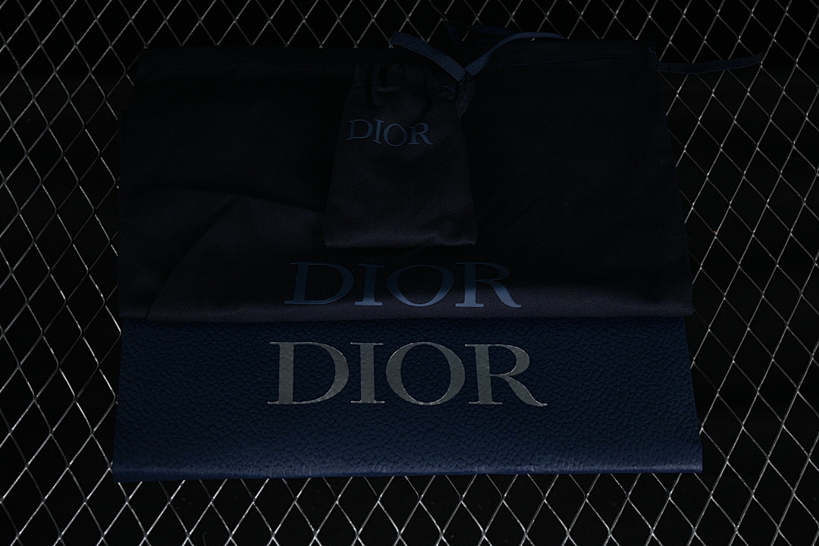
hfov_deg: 27.0
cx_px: 410
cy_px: 273
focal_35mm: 75
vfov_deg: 18.2
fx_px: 1706
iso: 160
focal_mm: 50
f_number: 6.3
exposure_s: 1/40
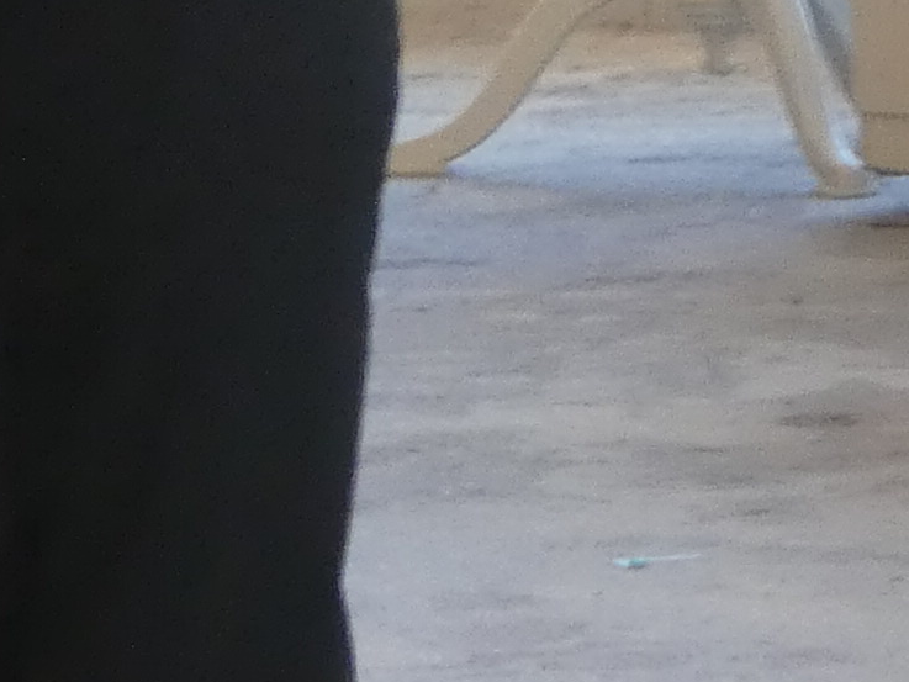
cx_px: 2351
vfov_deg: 2.0
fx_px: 19540
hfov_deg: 2.6
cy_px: -371
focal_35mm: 744
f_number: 5.6
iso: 320
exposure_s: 1/80
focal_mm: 20.1
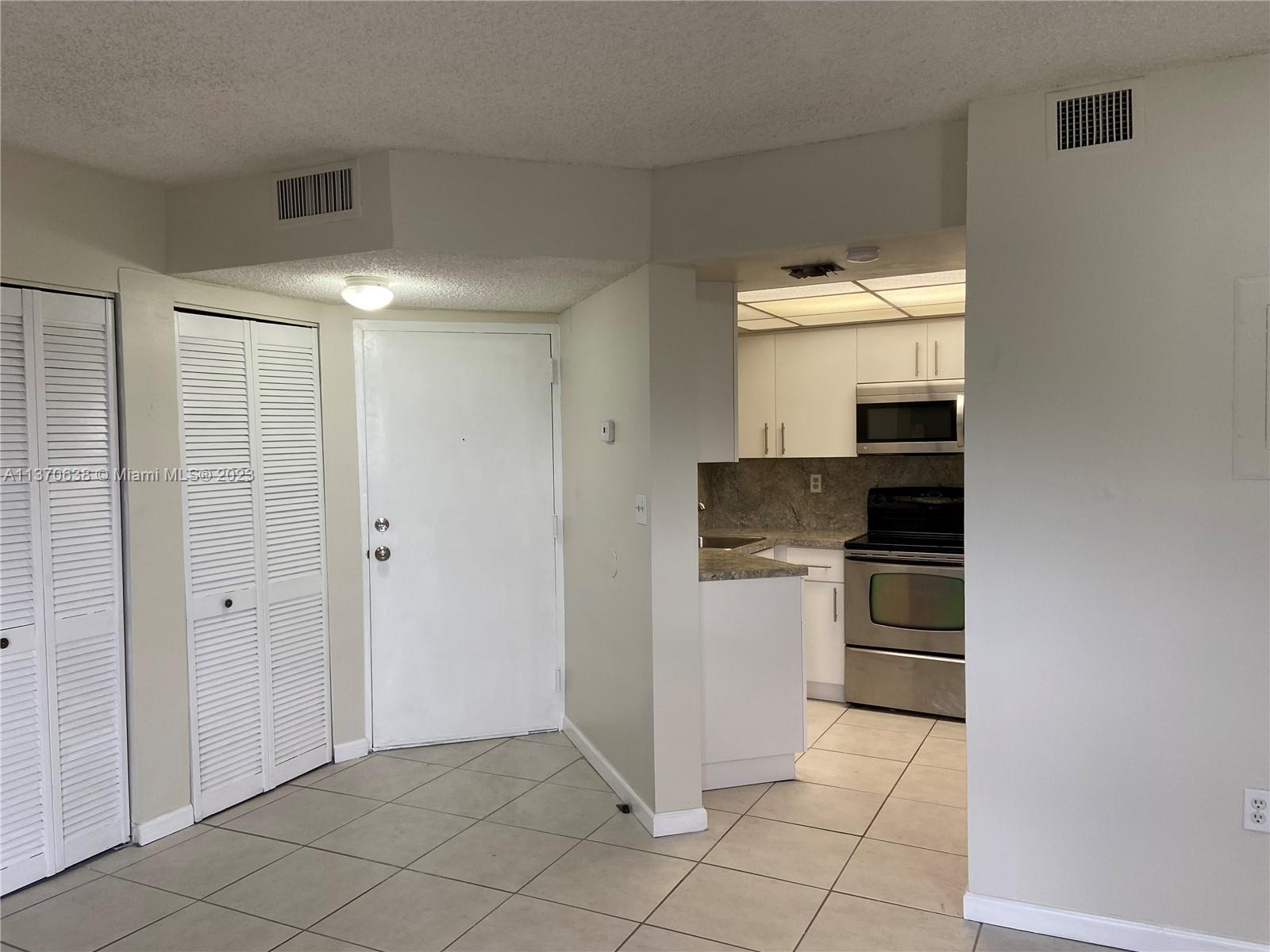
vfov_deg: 53.1
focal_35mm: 26
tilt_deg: -3.5
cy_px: 476
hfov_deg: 67.3
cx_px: 635
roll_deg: +1.0
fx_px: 954
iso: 80
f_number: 1.8
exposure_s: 1/60
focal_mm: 4.25
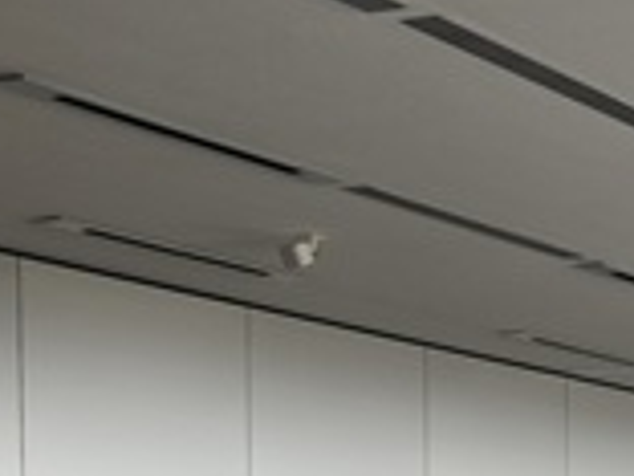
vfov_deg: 13.5
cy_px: 730
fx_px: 1886
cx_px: 1057
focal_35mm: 103
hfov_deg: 16.6
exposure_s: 1/120
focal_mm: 5.4
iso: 32
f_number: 1.8
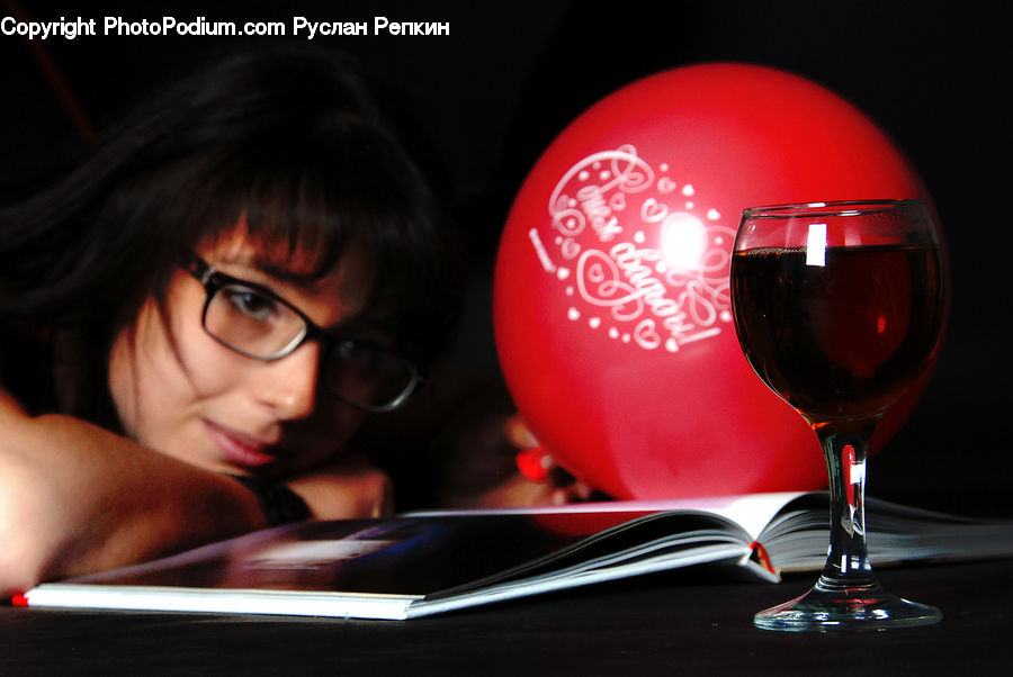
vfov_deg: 14.1
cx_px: 506
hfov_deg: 20.9
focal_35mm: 98
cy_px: 338
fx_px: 2746
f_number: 7.1
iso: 400
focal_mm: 65
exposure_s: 1/60
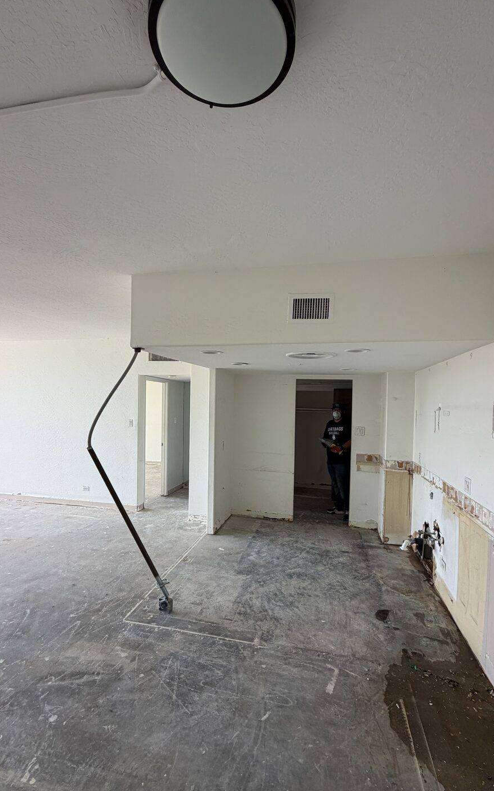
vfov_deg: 94.2
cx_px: 247
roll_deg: -1.3
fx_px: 366
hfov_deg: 68.0
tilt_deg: -1.1
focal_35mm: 17
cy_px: 420
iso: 100
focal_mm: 2.22
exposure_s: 1/121
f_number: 2.2
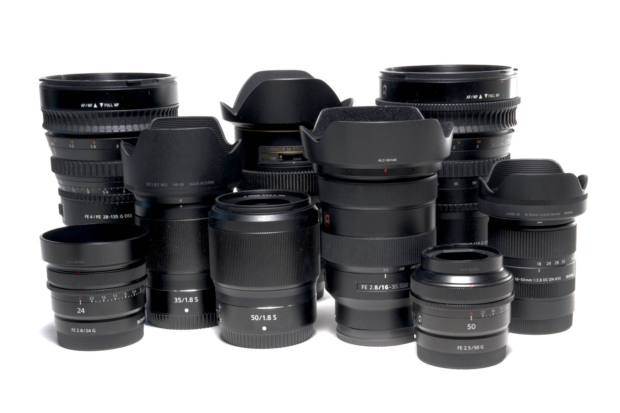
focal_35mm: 57
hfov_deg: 35.1
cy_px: 206
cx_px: 310
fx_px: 981
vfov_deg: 23.8
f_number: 18
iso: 400
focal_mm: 57
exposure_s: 1/2
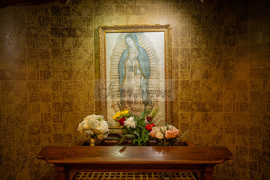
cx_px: 135
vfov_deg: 53.2
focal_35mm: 24
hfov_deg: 73.7
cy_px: 90
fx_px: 180
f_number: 3.2
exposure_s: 1/200
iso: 2000
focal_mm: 24
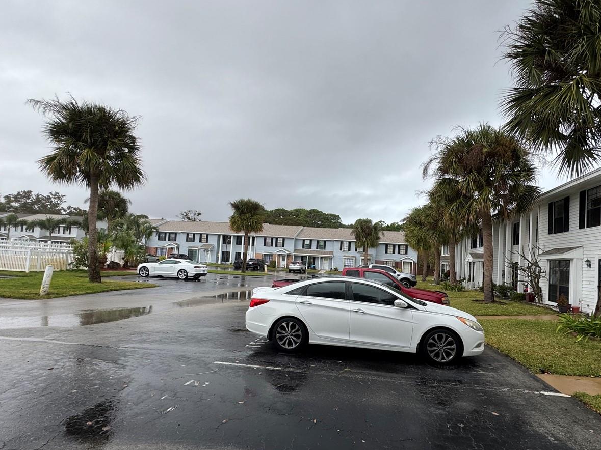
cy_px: 247
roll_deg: -3.8
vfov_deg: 68.5
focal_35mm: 19
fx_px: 330
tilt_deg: +2.9
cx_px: 338
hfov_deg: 84.3
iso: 40
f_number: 2.2
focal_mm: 2.22
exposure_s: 1/220
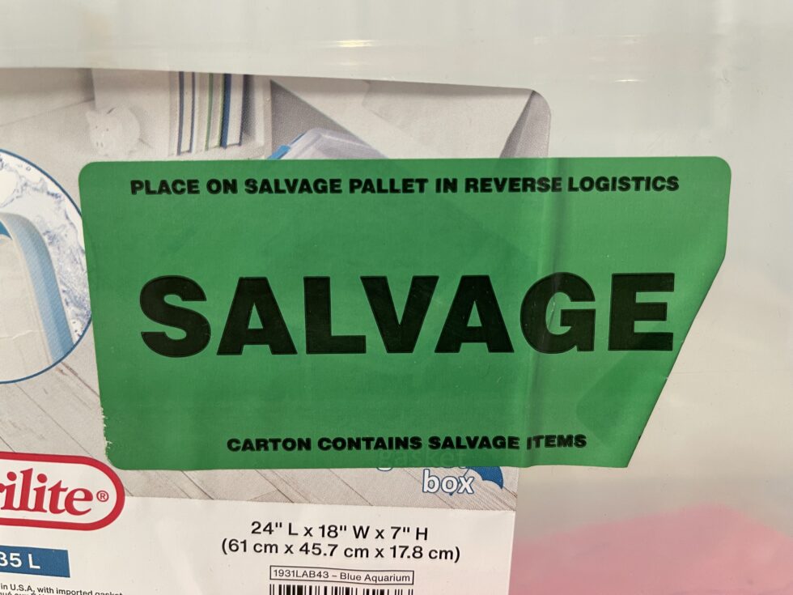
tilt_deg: -10.6
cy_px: 298
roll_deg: +1.3
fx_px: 596
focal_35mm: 26
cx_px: 396
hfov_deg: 67.3
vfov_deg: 53.1
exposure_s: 1/60
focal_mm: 5.1
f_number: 1.6
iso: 100
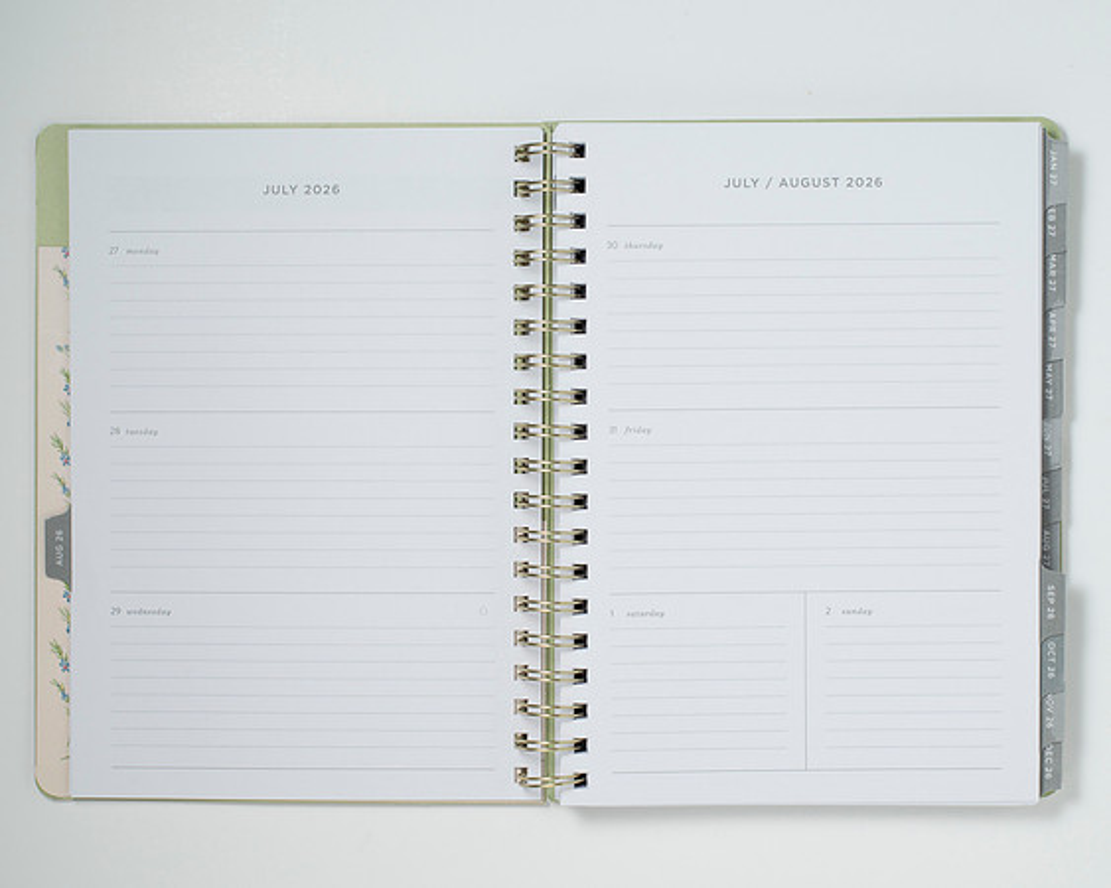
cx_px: 576
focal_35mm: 67
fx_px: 2187
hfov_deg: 28.5
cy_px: 480
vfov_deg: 22.9
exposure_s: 1/200
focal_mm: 50
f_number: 9
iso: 200
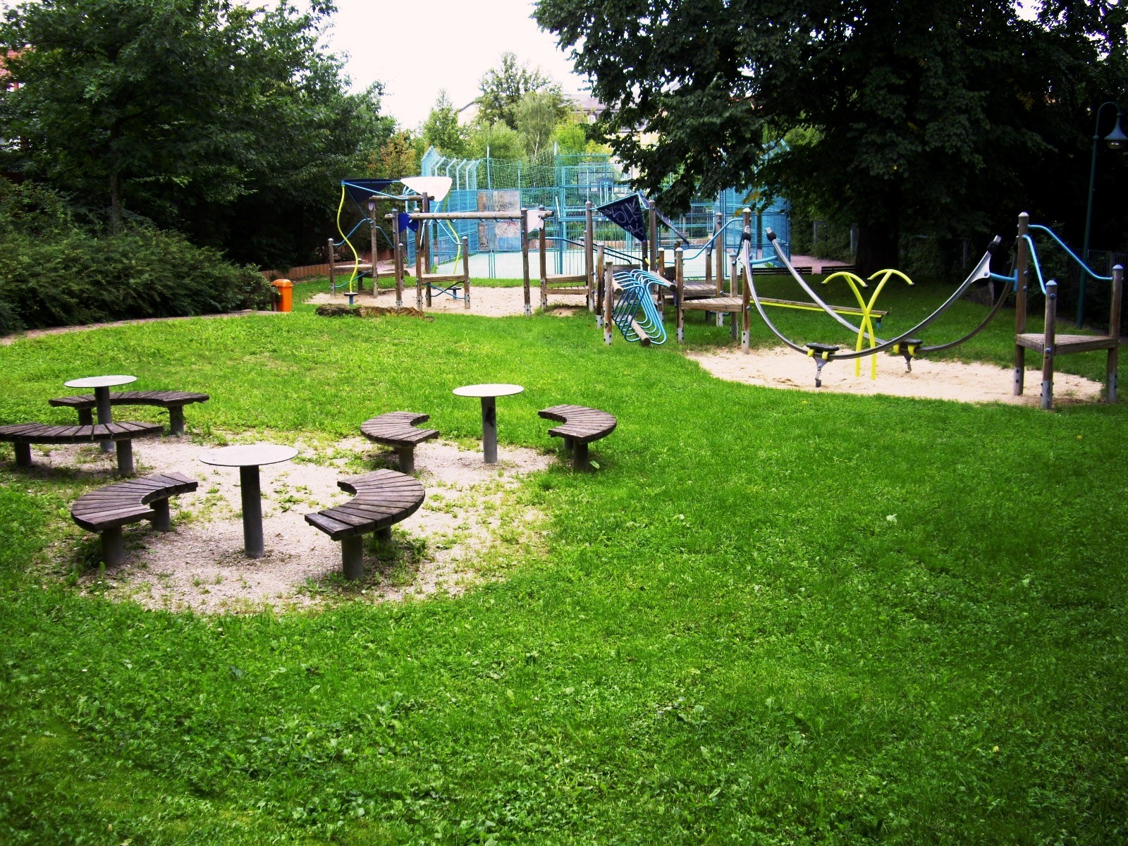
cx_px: 564
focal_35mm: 38
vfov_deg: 37.7
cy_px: 423
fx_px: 1238
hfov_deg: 49.0
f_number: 2.8
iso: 64
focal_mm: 7.9
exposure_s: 1/250
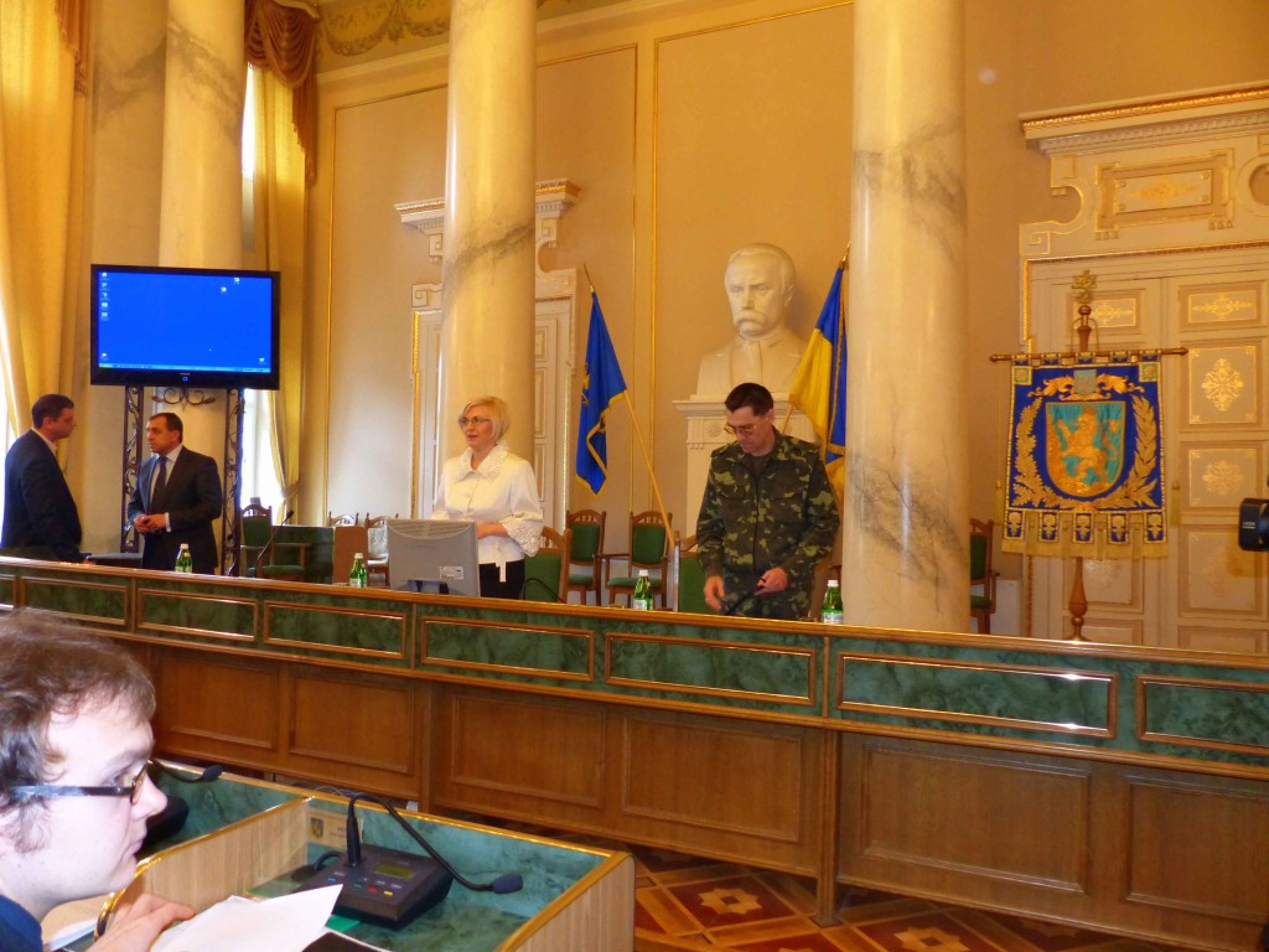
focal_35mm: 25
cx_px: 634
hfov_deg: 69.4
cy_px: 476
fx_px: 916
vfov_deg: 54.9
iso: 400
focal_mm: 4.5
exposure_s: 1/60
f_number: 2.8
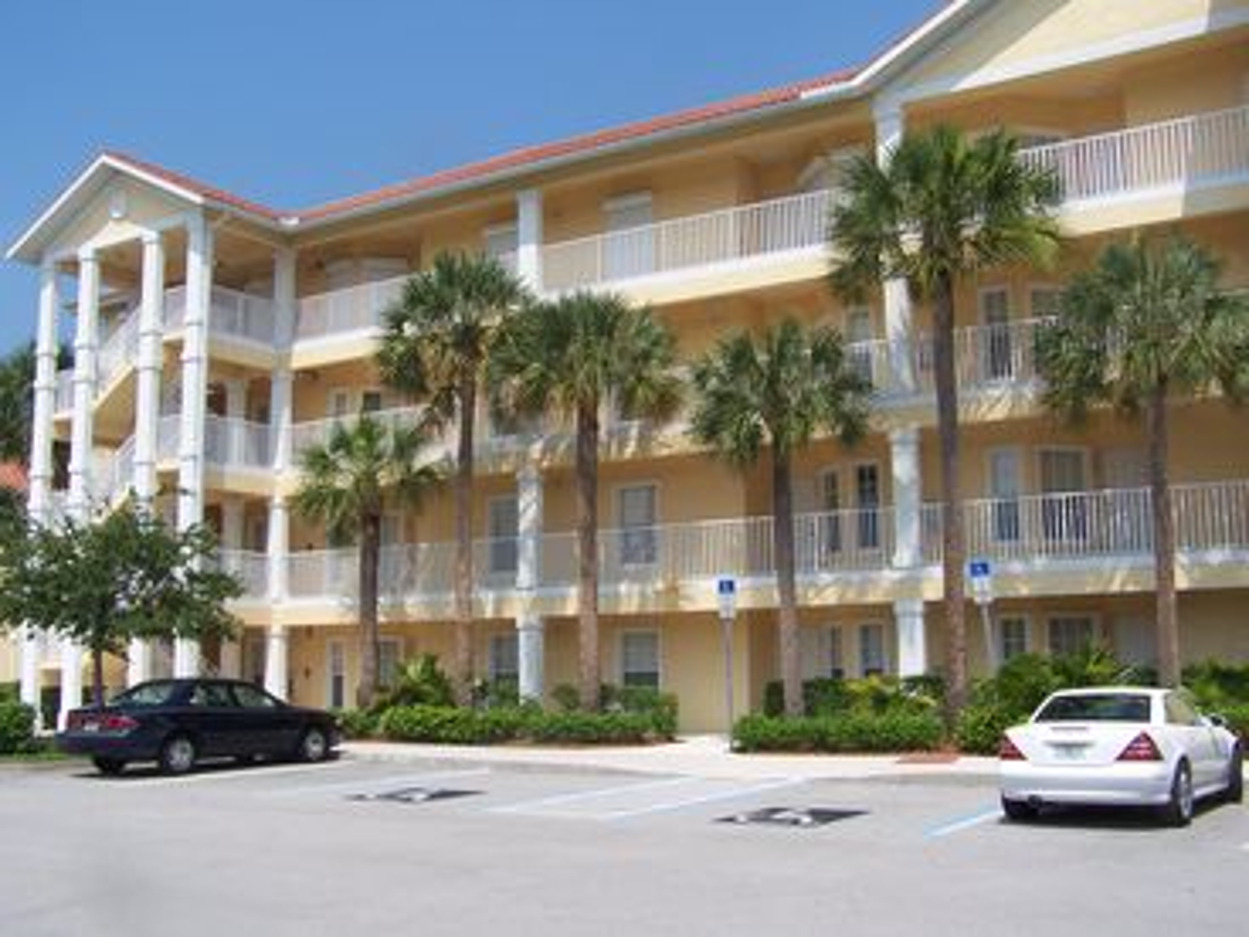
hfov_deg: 49.0
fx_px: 1371
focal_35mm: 38
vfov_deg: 37.7
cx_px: 624
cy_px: 468
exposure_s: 1/1000
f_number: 4
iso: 80
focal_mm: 6.3
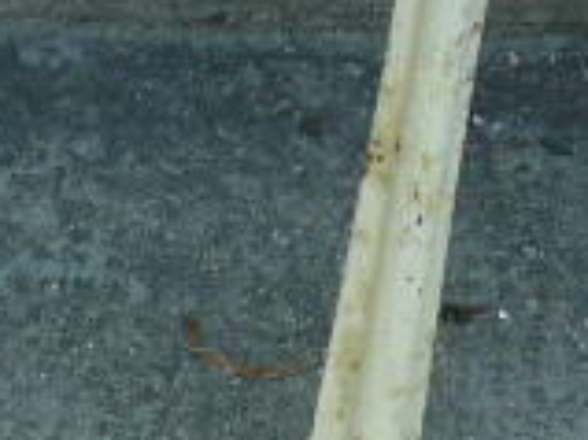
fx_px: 1918
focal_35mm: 113
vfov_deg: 12.5
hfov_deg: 16.5
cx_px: -166
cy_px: 643
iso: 100
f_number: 3.2
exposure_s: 1/100
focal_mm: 4.6
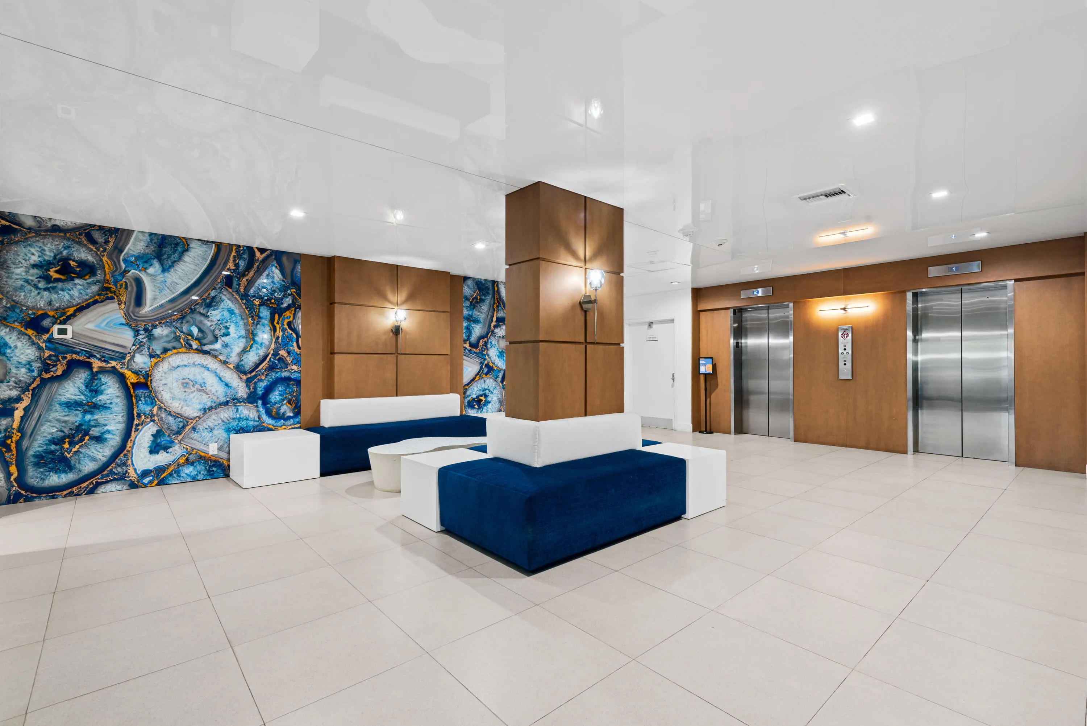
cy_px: 363
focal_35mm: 16
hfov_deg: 96.7
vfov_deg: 73.8
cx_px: 544
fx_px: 483
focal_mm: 16
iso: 125
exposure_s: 1
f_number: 9
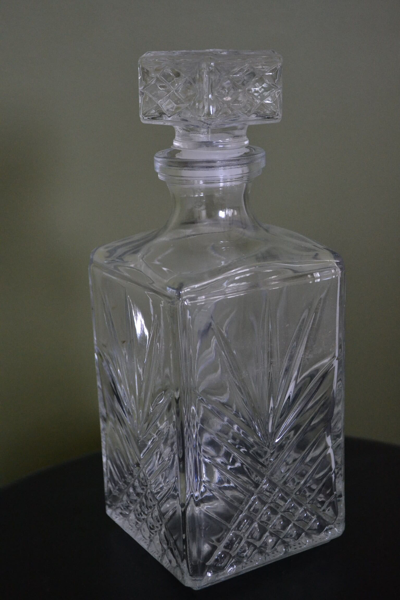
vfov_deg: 33.4
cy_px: 300
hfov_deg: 22.6
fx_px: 1000
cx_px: 200
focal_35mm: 60
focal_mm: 40
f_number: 5.3
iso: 2200
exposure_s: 1/60
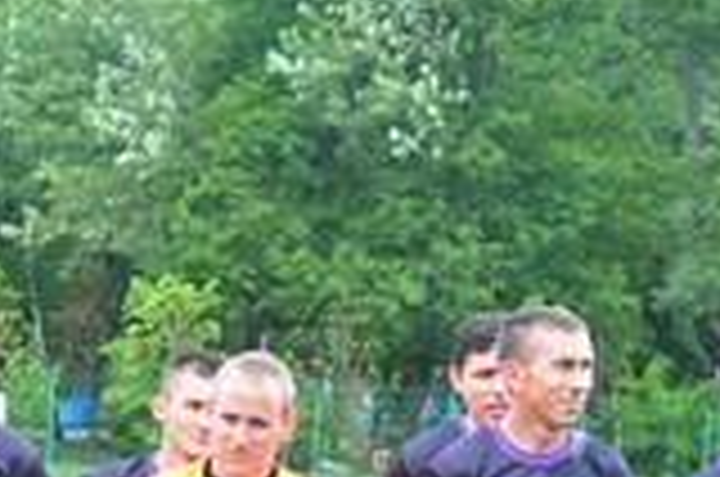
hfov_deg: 10.8
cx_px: -243
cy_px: 578
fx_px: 3713
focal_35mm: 186
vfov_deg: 7.3
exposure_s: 1/60
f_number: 8
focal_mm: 31
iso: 250
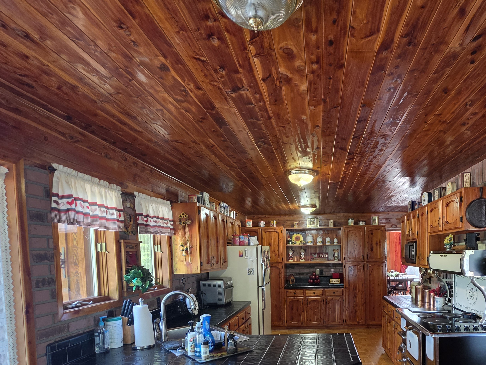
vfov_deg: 60.5
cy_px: 267
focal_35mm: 21
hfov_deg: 77.0
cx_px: 315
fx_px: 295
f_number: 1.9
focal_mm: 2.2
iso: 200
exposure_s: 1/60
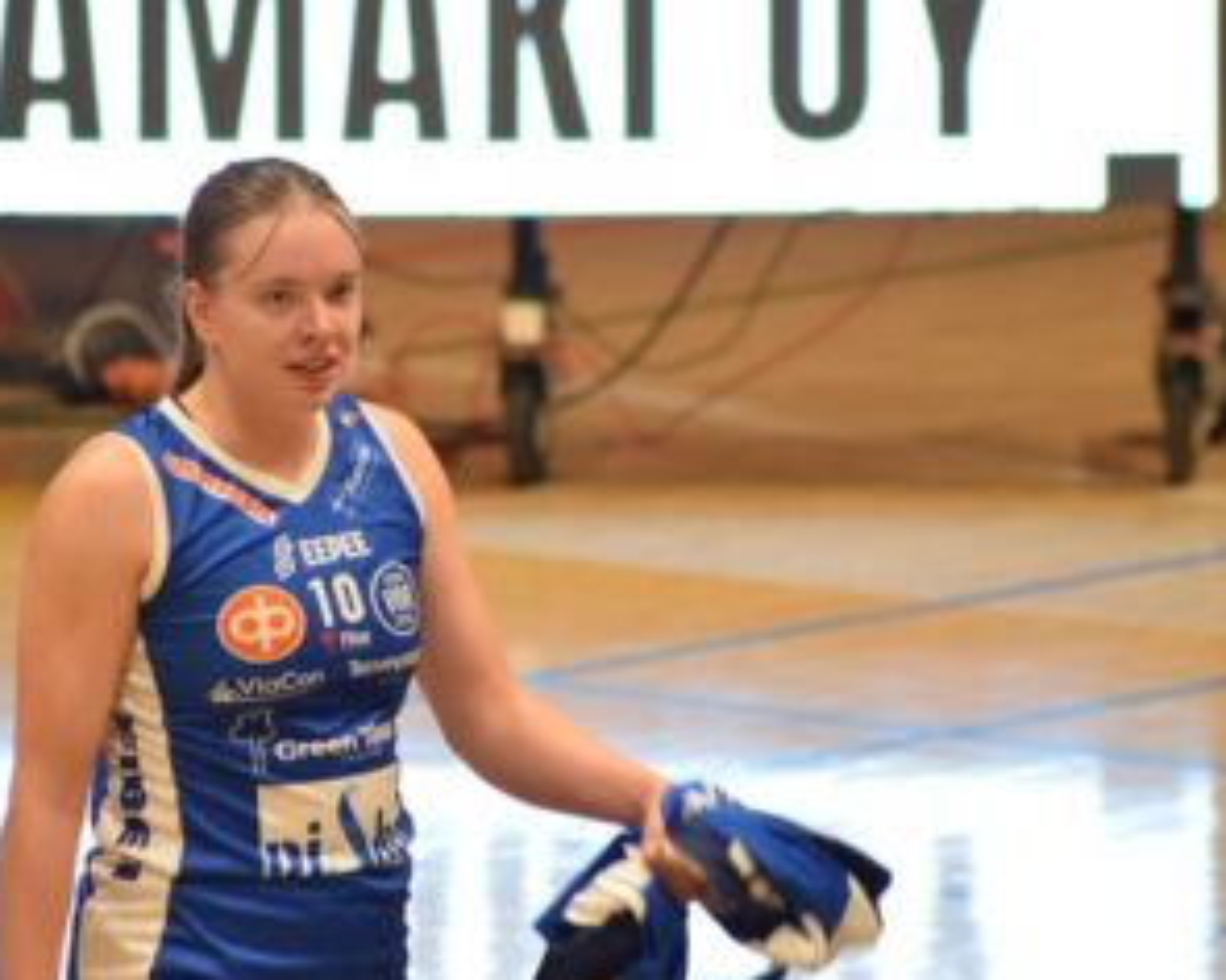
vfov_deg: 2.7
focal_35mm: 572
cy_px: 550
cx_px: 540
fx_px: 20755
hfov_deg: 3.4
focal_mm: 300
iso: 1000
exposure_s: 1/125
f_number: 5.6
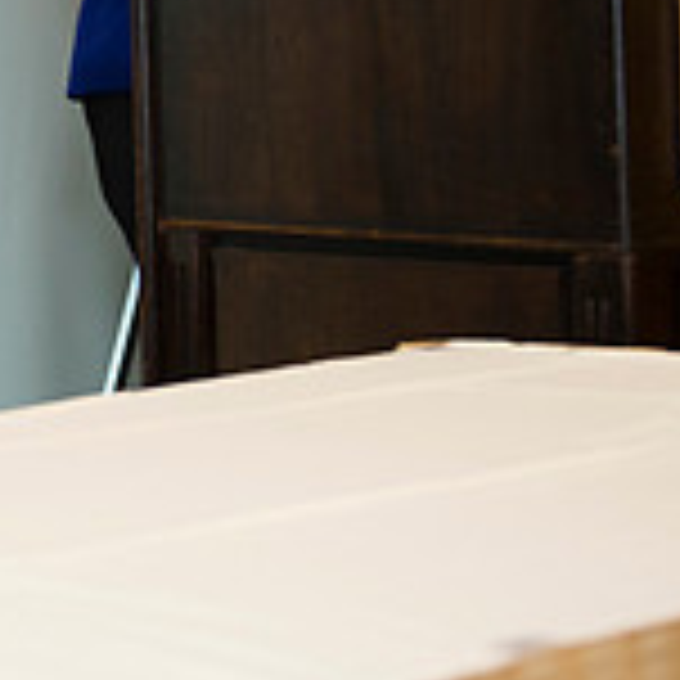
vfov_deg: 12.5
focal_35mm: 137
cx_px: -189
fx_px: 3045
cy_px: -104
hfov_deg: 12.4
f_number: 2.8
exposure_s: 1/160
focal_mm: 42
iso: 1600
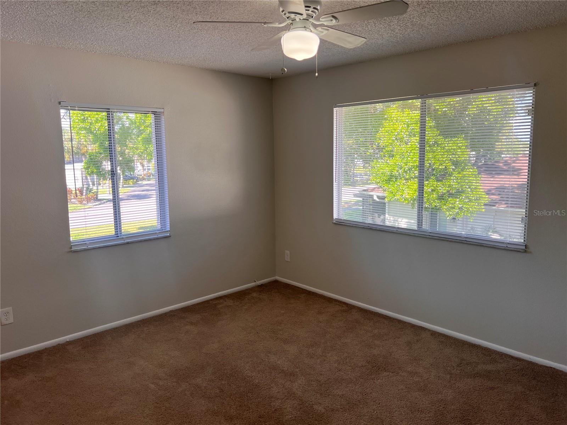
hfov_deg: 67.3
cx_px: 284
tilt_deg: -7.9
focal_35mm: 26
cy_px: 212
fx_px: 426
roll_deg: +1.0
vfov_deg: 53.1
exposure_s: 1/197
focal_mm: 5.7
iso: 40
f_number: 1.5
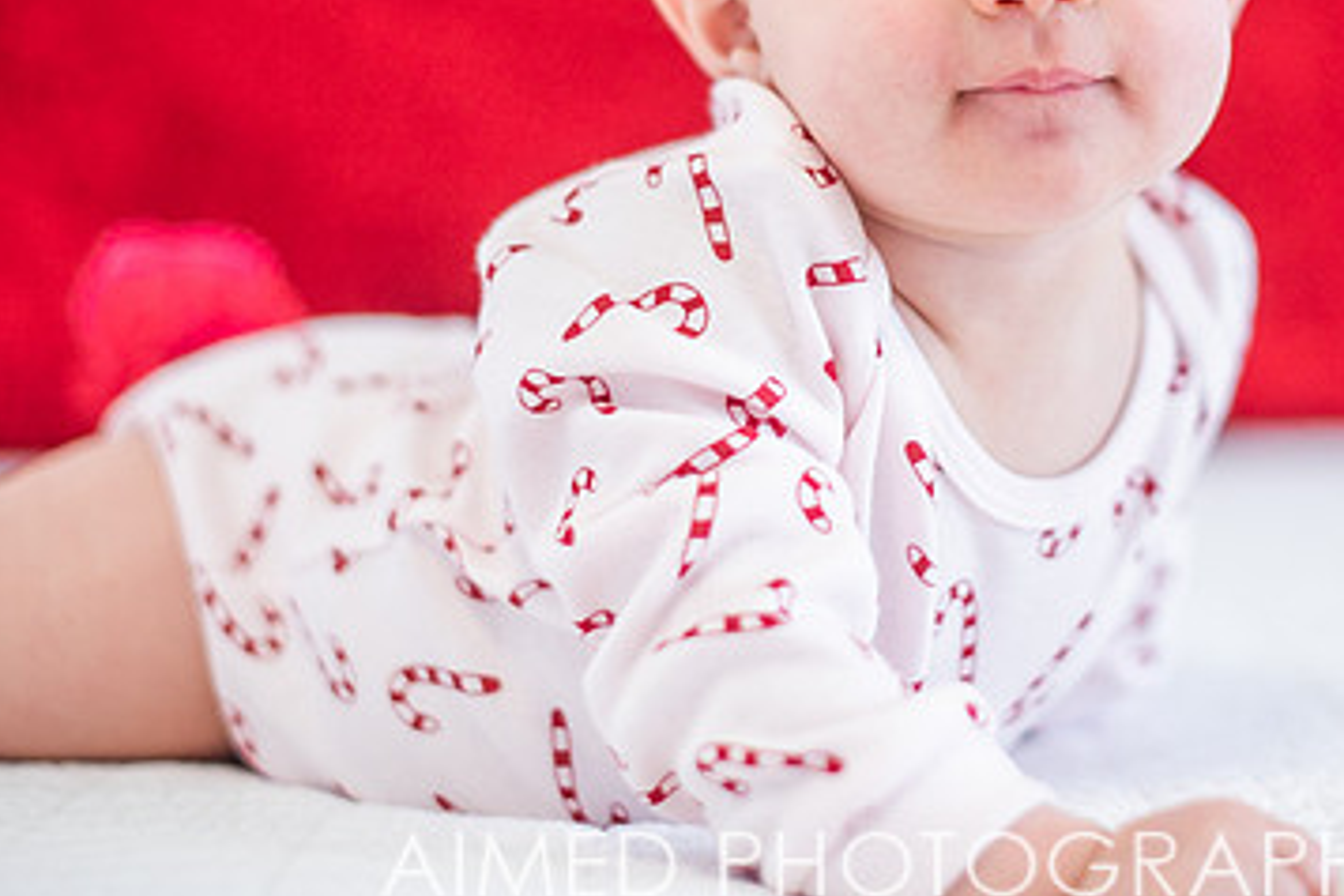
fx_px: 3136
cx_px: 911
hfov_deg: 24.1
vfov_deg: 16.2
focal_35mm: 84
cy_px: 209
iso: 500
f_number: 2
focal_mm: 50
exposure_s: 1/250
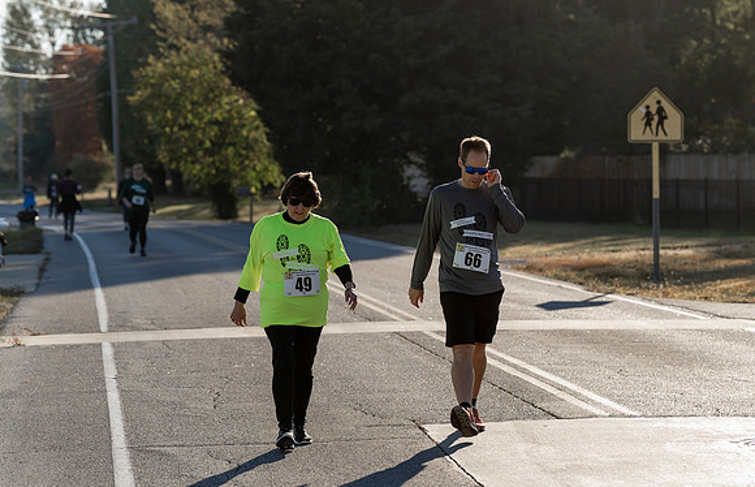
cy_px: 172
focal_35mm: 123
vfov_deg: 10.9
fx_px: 2548
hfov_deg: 16.8
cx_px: 471
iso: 80
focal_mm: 92
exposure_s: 1/500
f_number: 3.5
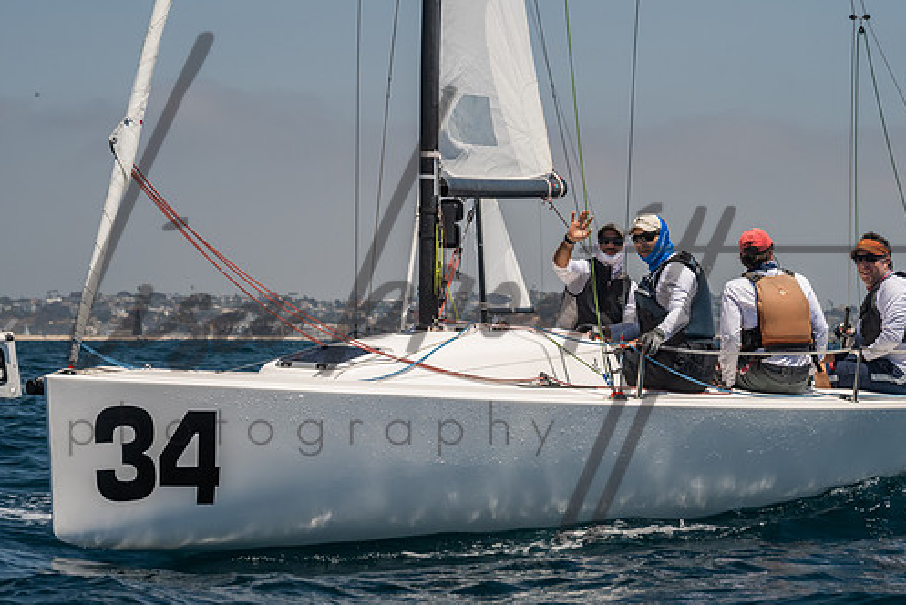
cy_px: 293
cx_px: 465
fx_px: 3928
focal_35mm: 156
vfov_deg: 8.8
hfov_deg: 13.2
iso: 800
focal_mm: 130
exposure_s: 1/1250
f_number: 8
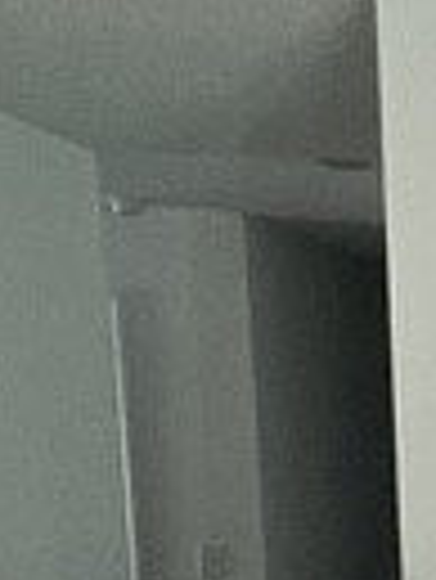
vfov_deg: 17.3
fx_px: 1727
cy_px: 859
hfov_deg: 10.5
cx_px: 1277
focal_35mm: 103
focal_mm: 1.57
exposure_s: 1/120
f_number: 1.8
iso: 160
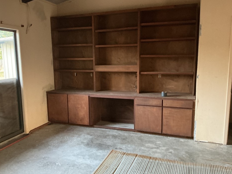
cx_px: 107
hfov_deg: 56.7
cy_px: 92
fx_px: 214
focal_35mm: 32
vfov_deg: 44.1
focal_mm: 3
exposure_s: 1/30
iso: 500
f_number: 1.8
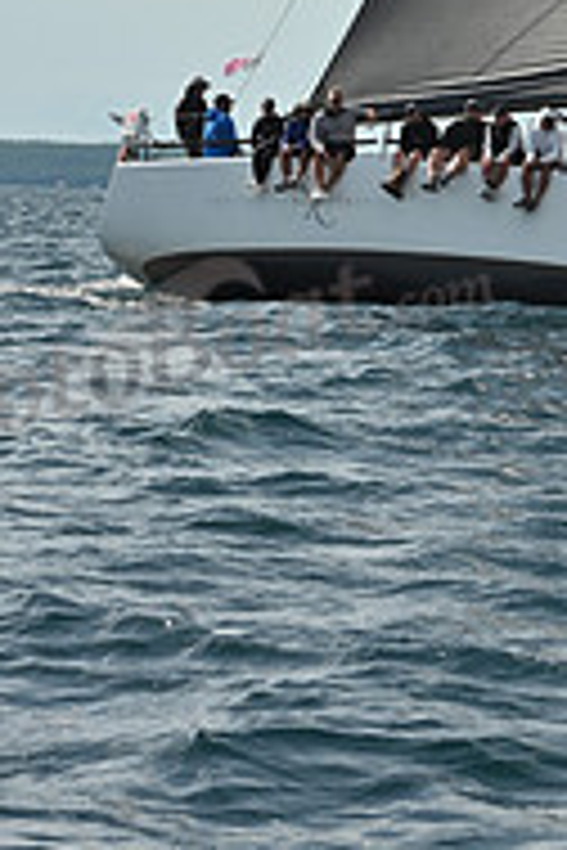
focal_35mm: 291
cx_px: 727
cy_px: -400
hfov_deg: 4.7
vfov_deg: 7.0
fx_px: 6874
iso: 320
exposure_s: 1/1000
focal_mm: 95
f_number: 11
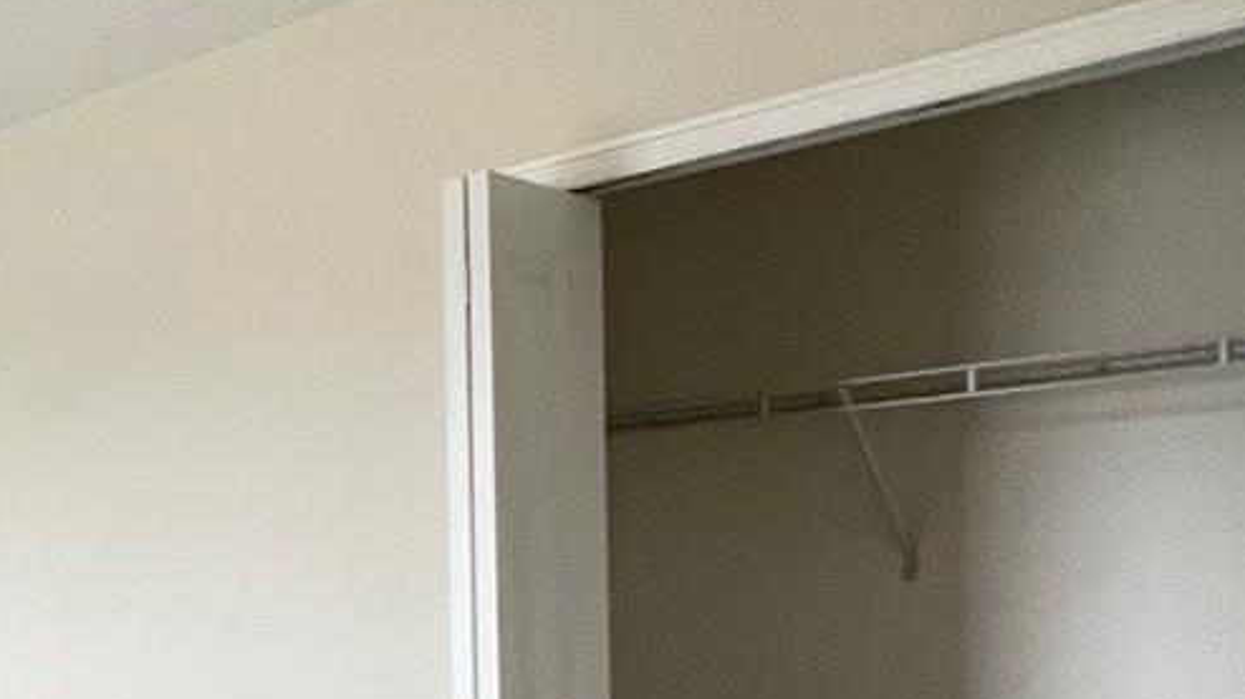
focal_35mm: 46
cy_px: 674
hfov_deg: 39.8
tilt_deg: -1.5
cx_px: 30
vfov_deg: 24.9
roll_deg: +1.8
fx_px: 1518
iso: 400
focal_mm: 1.57
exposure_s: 1/60
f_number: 1.8
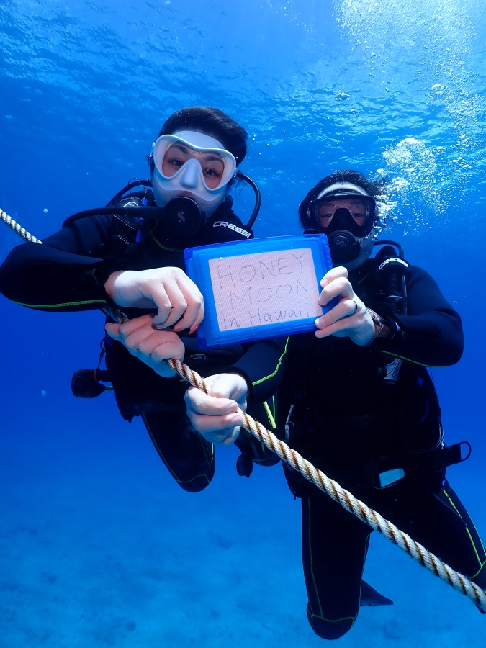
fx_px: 468
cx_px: 243
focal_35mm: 25
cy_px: 324
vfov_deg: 69.4
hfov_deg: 54.9
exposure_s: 1/800
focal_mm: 4.5
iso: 100
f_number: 2.8
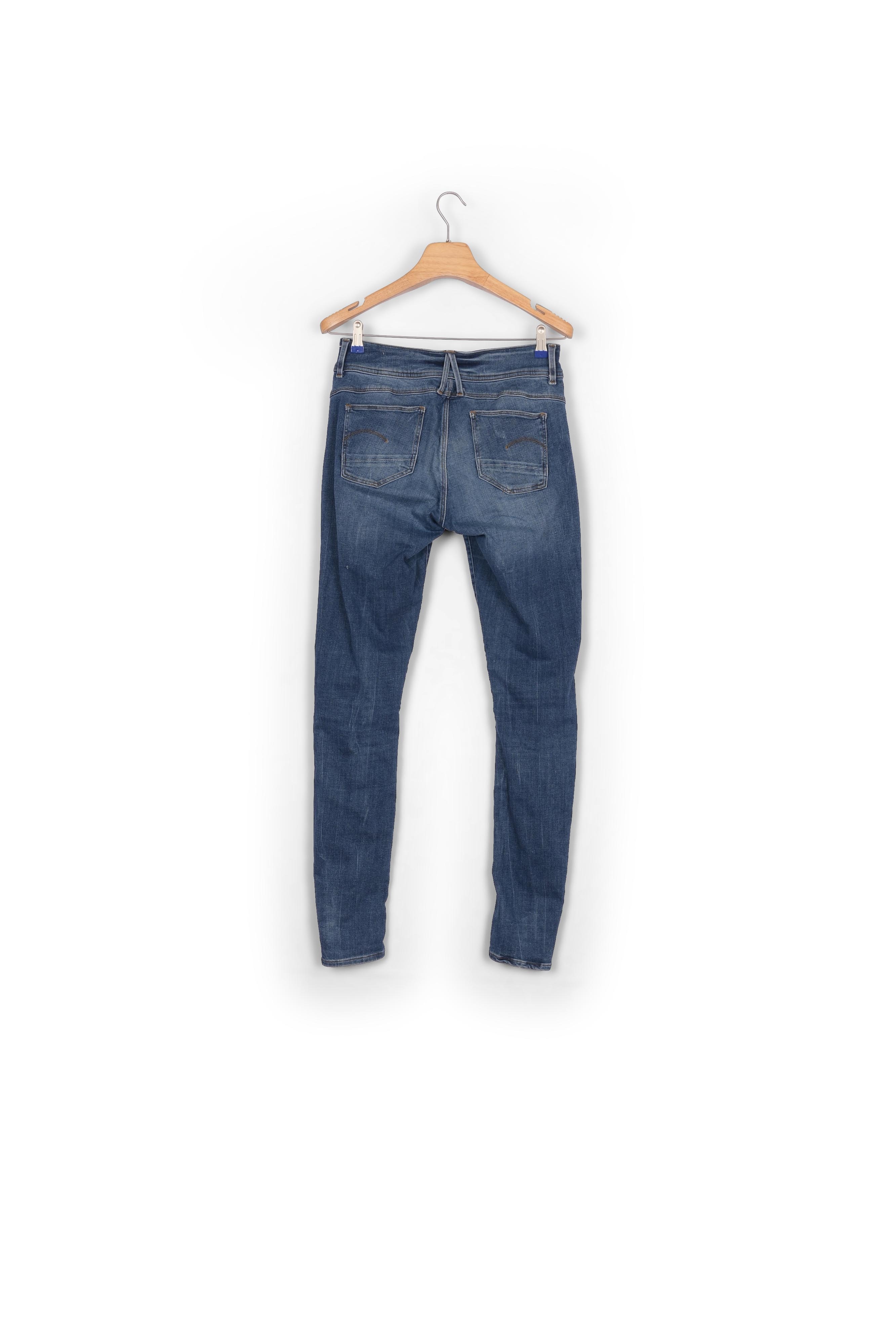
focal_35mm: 38
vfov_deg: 50.7
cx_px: 448
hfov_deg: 35.0
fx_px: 1419
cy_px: 672
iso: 100
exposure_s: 1/125
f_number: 13
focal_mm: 38
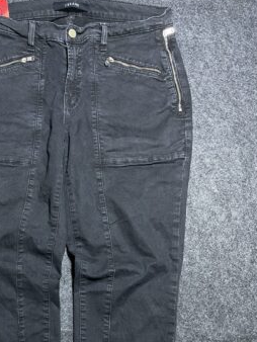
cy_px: 255
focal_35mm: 41
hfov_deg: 34.5
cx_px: 67
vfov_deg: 44.3
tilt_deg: -58.5
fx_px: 405
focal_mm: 4.2
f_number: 1.6
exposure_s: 1/50
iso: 200
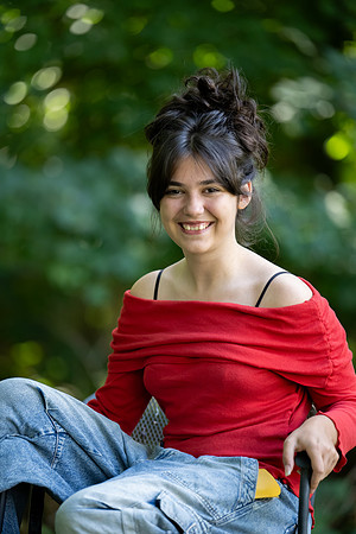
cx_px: 178
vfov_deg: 11.7
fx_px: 2596
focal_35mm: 175
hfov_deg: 7.8
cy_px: 267
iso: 1250
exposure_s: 1/500
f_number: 3.2
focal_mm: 175
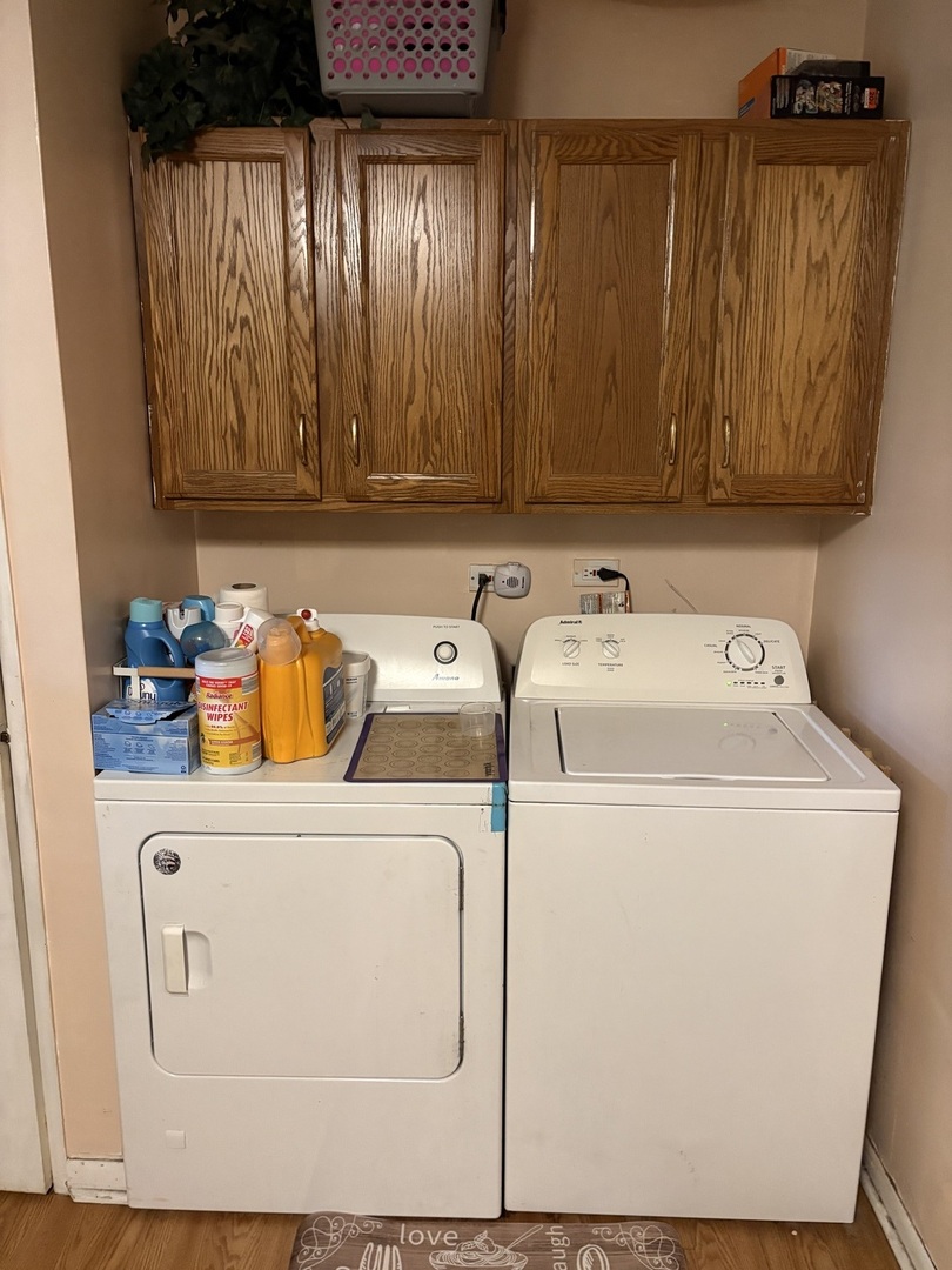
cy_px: 635
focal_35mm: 26
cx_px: 476
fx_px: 953
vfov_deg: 67.3
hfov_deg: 53.1
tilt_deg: -11.5
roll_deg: -0.8
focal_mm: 5.96
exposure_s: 1/30
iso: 500
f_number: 1.6
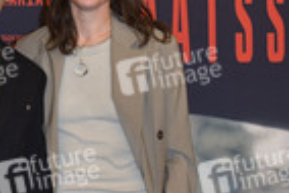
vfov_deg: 12.0
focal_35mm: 114
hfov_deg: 17.5
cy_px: 122
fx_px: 916
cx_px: -7
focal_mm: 36
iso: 1250
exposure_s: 1/250
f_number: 6.3
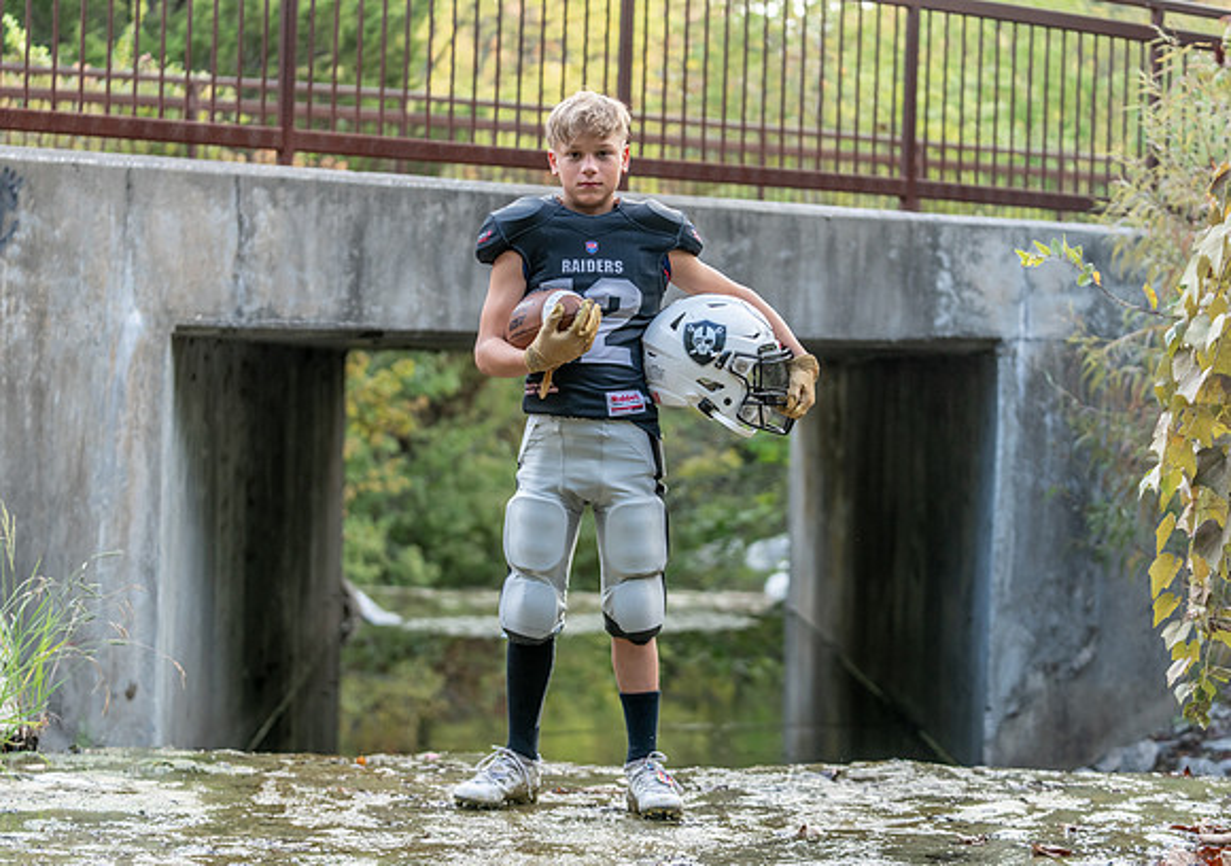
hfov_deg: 24.7
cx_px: 611
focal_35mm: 81
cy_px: 397
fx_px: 2807
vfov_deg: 17.5
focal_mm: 70
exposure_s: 1/320
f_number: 2.8
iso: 500
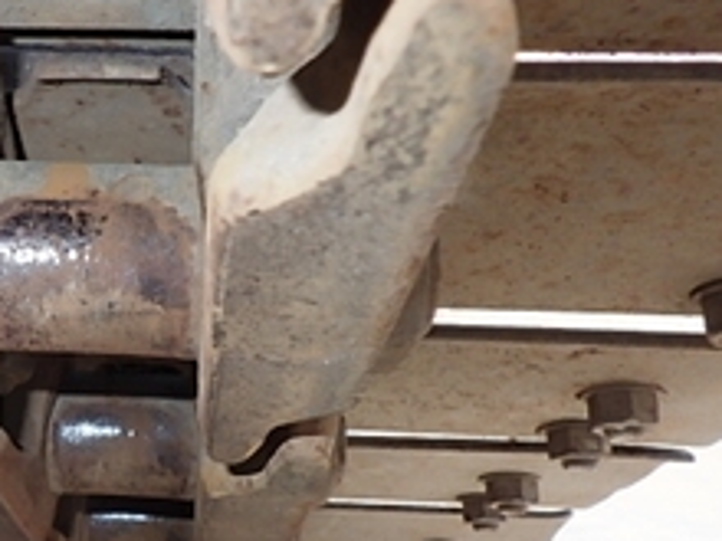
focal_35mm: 61
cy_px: 377
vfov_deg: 23.9
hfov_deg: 30.0
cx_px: 39
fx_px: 1272
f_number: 4.2
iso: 250
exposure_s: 1/200
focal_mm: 5
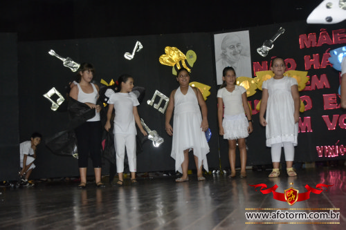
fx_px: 504
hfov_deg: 37.9
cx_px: 173
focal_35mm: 52
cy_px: 115
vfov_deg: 25.7
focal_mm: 35
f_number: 4.2
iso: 3200
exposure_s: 1/60
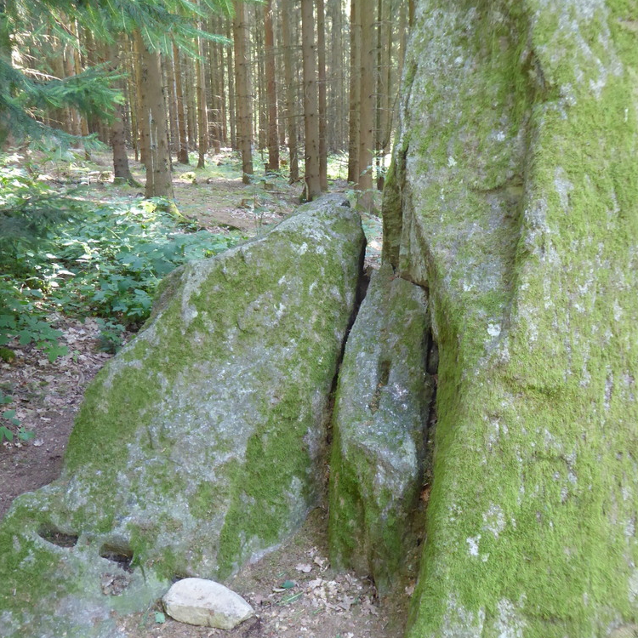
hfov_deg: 47.2
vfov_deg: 47.2
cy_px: 349
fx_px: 730
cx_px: 312
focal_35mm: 35
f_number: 3.5
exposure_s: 1/15
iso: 400
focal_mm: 5
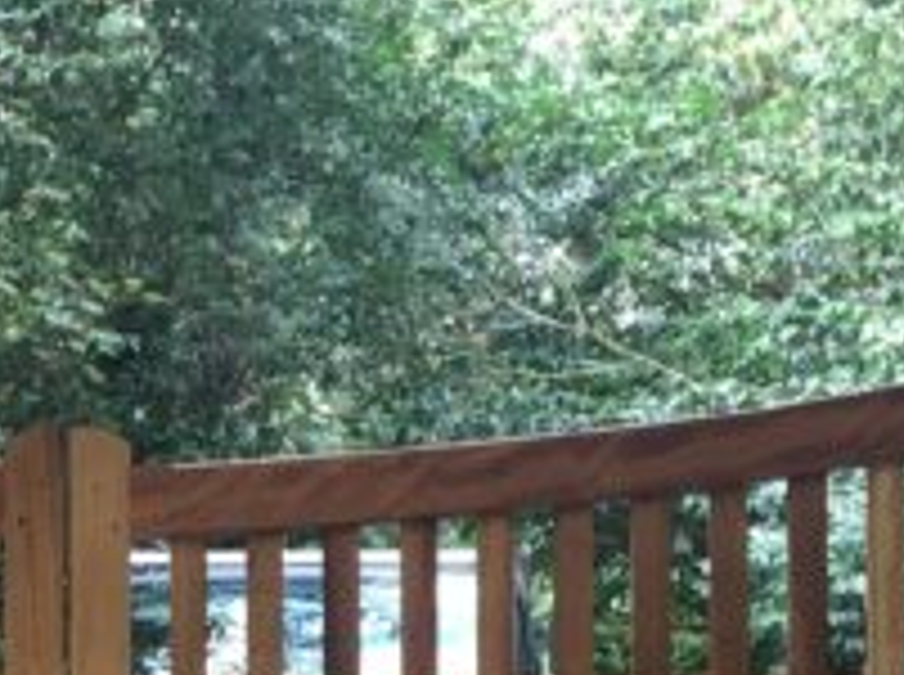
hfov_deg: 17.5
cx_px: 90
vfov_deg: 13.1
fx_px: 2894
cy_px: 693
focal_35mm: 111
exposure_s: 1/33
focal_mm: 4.15
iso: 40
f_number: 2.2
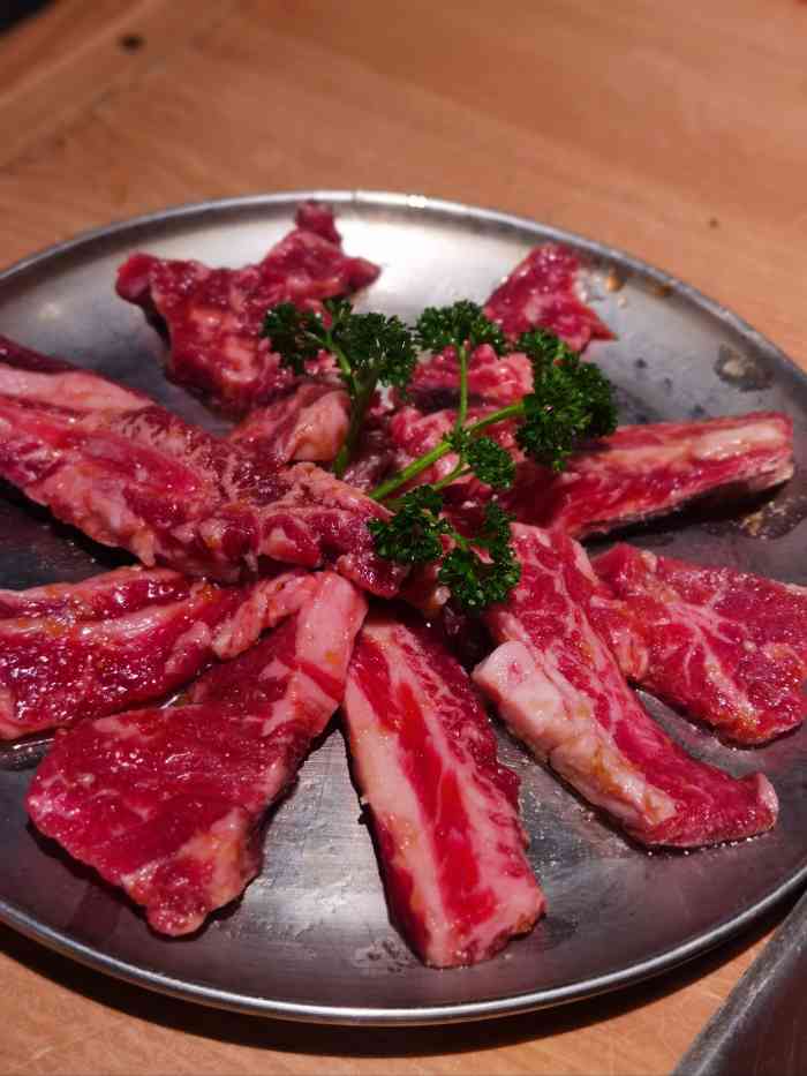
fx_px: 1678
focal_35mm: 54
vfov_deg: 35.5
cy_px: 538
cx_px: 404
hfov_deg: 27.0
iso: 100
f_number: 4
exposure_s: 1/100
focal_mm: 6.71
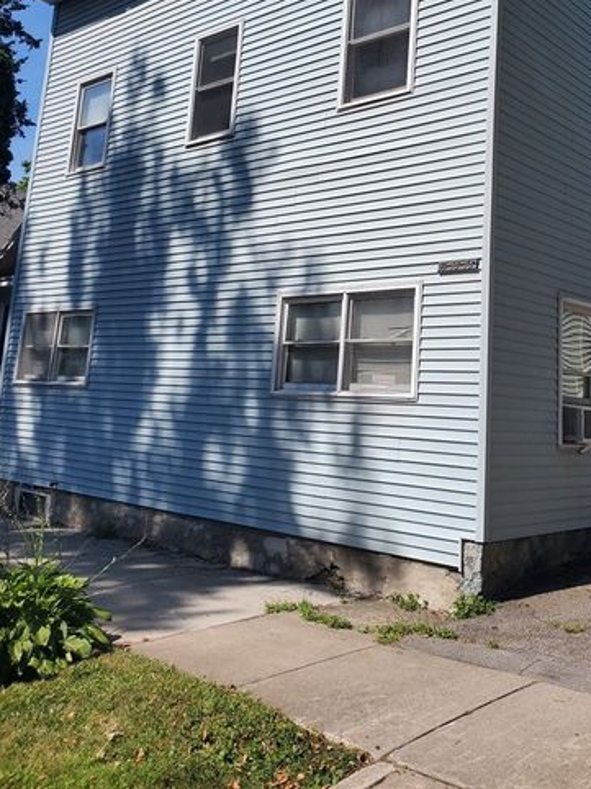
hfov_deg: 39.0
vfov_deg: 50.2
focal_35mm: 36
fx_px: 820
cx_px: 406
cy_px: 245
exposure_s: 1/2228
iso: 50
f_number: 2.4
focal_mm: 4.3
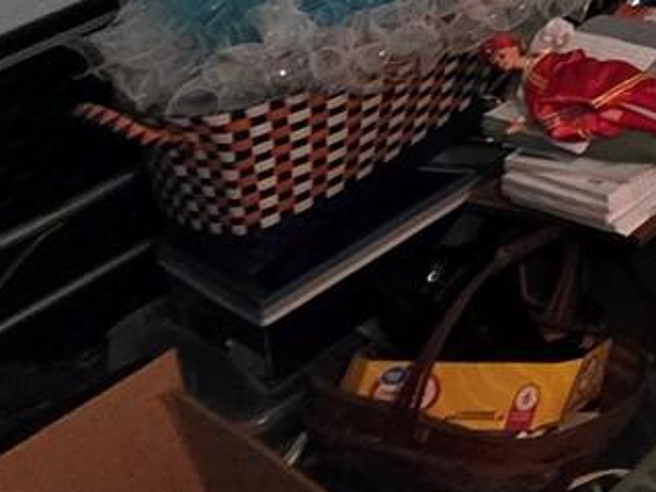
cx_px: 1527
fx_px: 1232
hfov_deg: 15.8
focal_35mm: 65
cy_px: -691
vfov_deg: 14.6
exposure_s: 1/60
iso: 1000
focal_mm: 2.2
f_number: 1.9
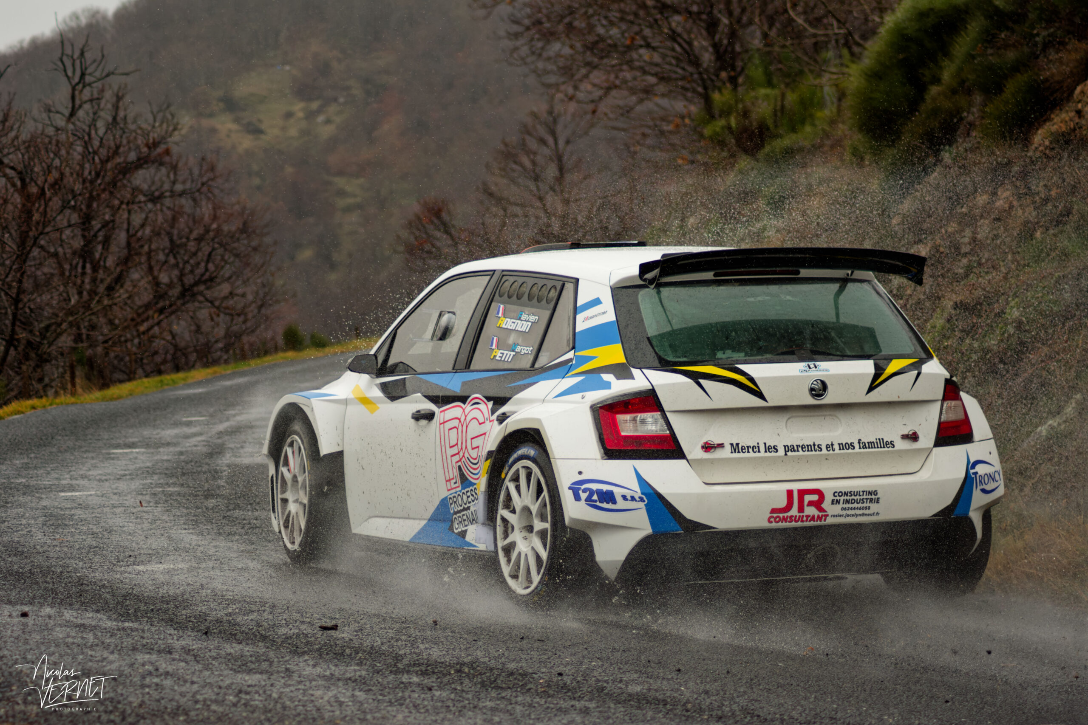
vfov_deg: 12.2
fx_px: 3400
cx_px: 544
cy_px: 362
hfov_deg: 18.2
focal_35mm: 112
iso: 1000
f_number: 4
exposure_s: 1/3200
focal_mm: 75
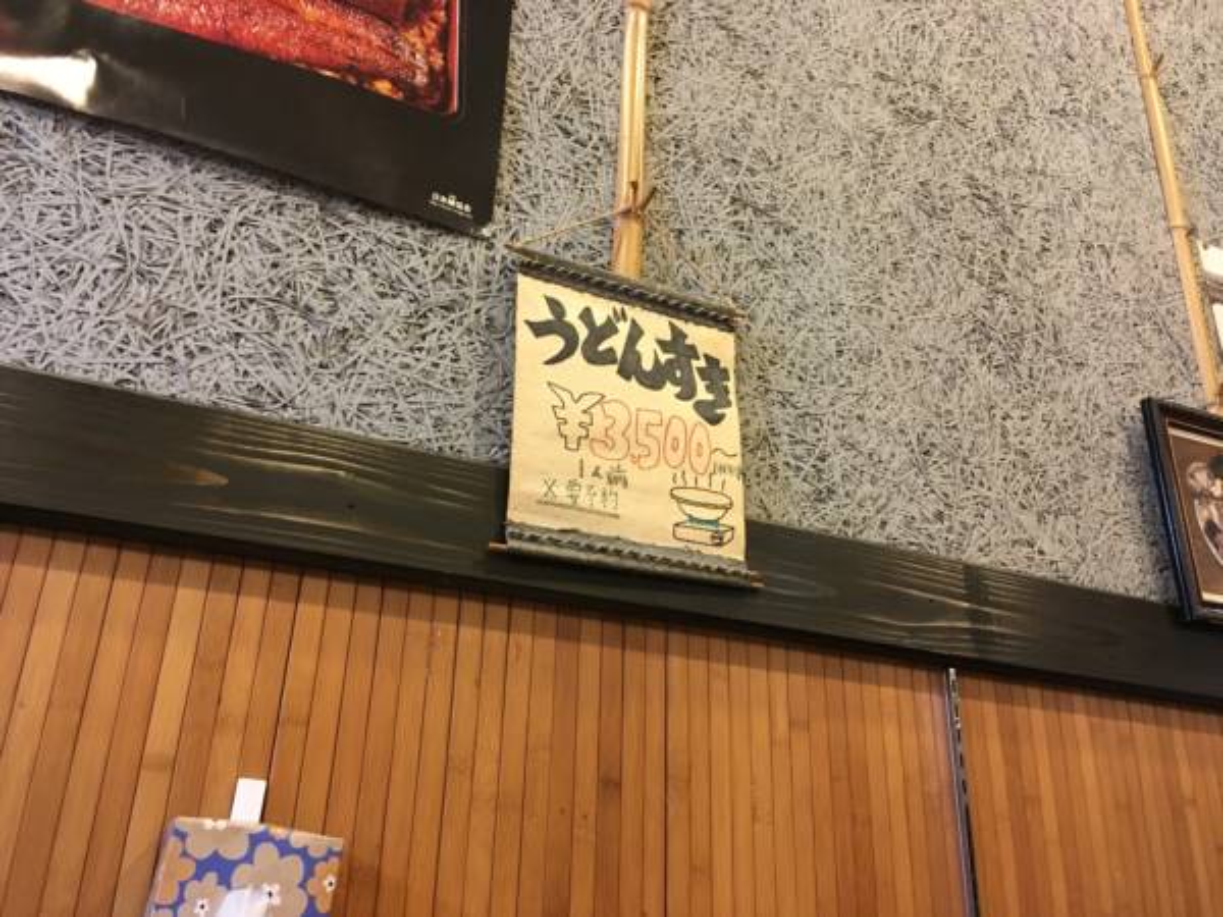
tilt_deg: +23.5
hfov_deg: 61.7
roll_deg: -2.2
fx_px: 1025
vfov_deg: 48.2
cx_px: 612
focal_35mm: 29
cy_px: 458
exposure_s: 1/20
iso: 200
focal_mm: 4.15
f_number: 2.2
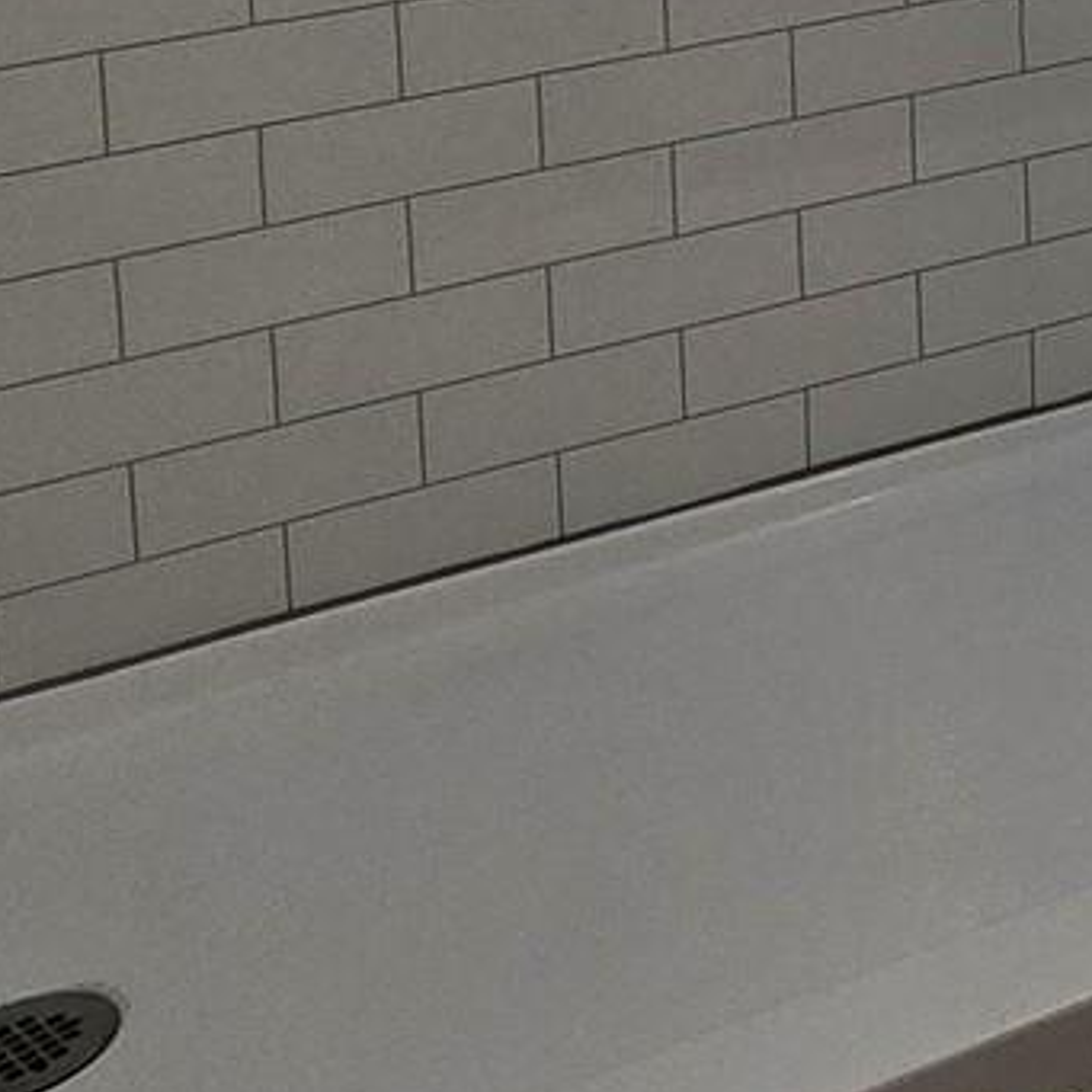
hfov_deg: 20.0
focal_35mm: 69
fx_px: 2463
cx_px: 1825
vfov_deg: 20.8
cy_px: -605
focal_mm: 2.2
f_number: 2.2
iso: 64
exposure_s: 1/120
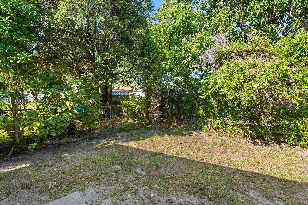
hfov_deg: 96.7
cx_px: 154
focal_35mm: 16
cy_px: 102
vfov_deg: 73.7
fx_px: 137
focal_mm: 16
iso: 125
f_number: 5
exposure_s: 1/40
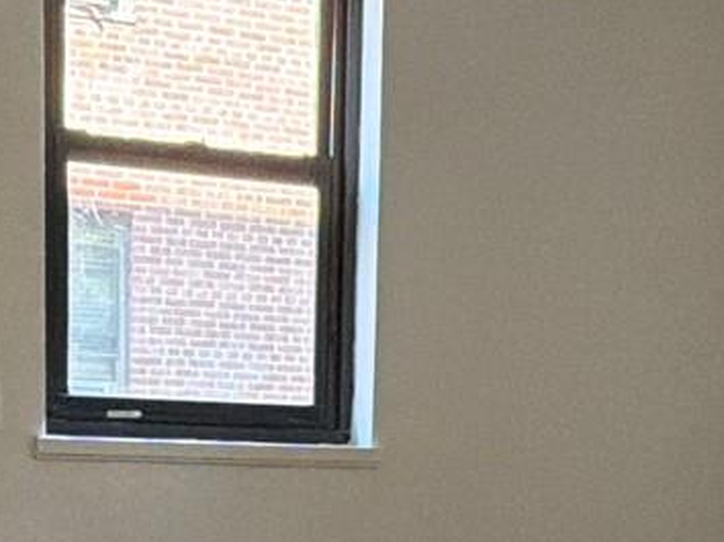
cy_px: 699
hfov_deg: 24.0
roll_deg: -2.4
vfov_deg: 17.1
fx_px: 1693
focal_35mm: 81
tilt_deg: -9.4
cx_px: 511
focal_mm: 2.22
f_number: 2.2
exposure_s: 1/82
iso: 320
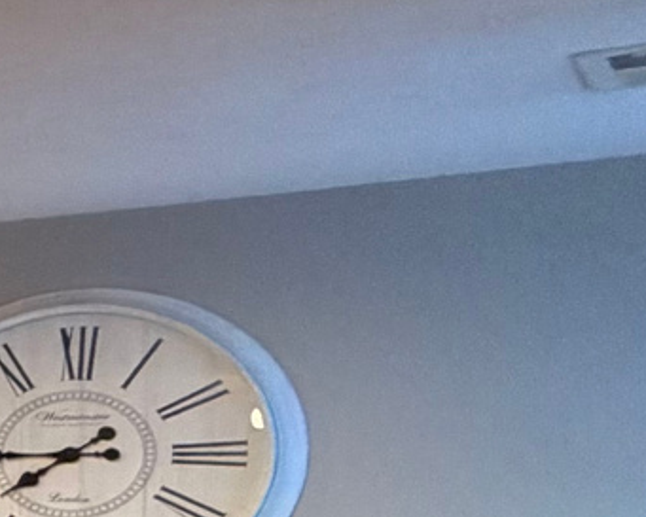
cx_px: -1252
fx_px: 1568
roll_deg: -1.5
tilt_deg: -1.2
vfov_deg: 18.3
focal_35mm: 82
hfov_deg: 11.8
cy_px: 515
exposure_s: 1/60
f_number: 2.2
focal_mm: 2.22
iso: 320
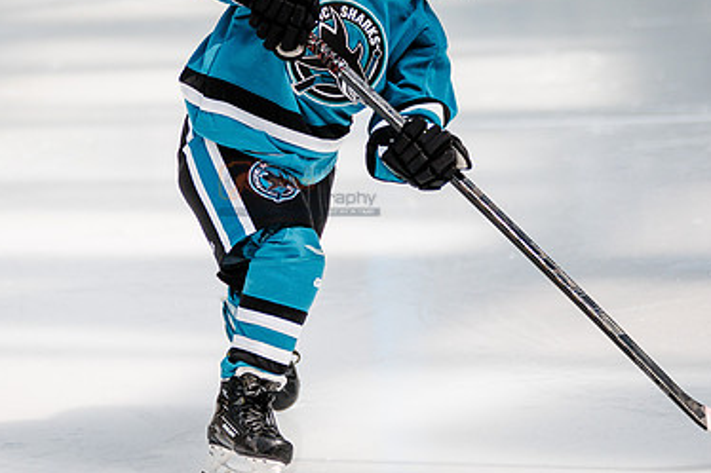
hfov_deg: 5.3
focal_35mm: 389
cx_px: 151
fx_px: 7679
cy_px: 249
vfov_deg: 3.5
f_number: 3.2
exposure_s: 1/2000
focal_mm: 197
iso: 640
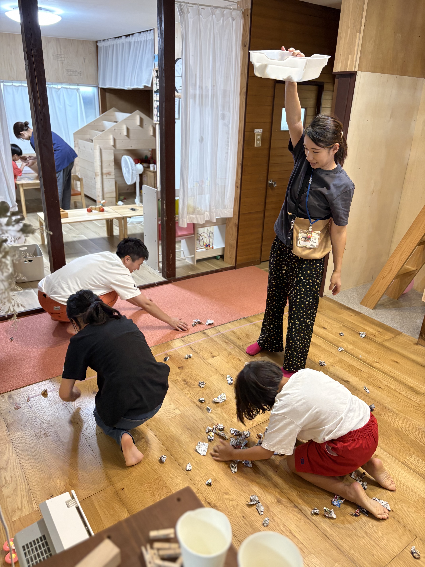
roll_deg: -0.9
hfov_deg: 53.1
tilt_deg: -22.5
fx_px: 426
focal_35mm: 26
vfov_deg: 67.3
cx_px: 212
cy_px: 284
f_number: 1.6
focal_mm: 5.96
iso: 250
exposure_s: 1/60
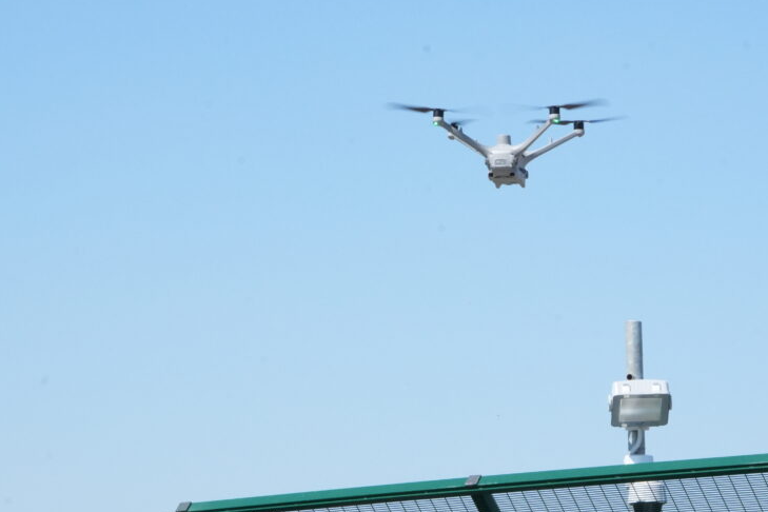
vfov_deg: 8.8
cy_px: 227
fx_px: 3328
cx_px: 488
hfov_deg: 13.2
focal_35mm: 156
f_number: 22
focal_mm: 74
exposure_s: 1/500
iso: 2000
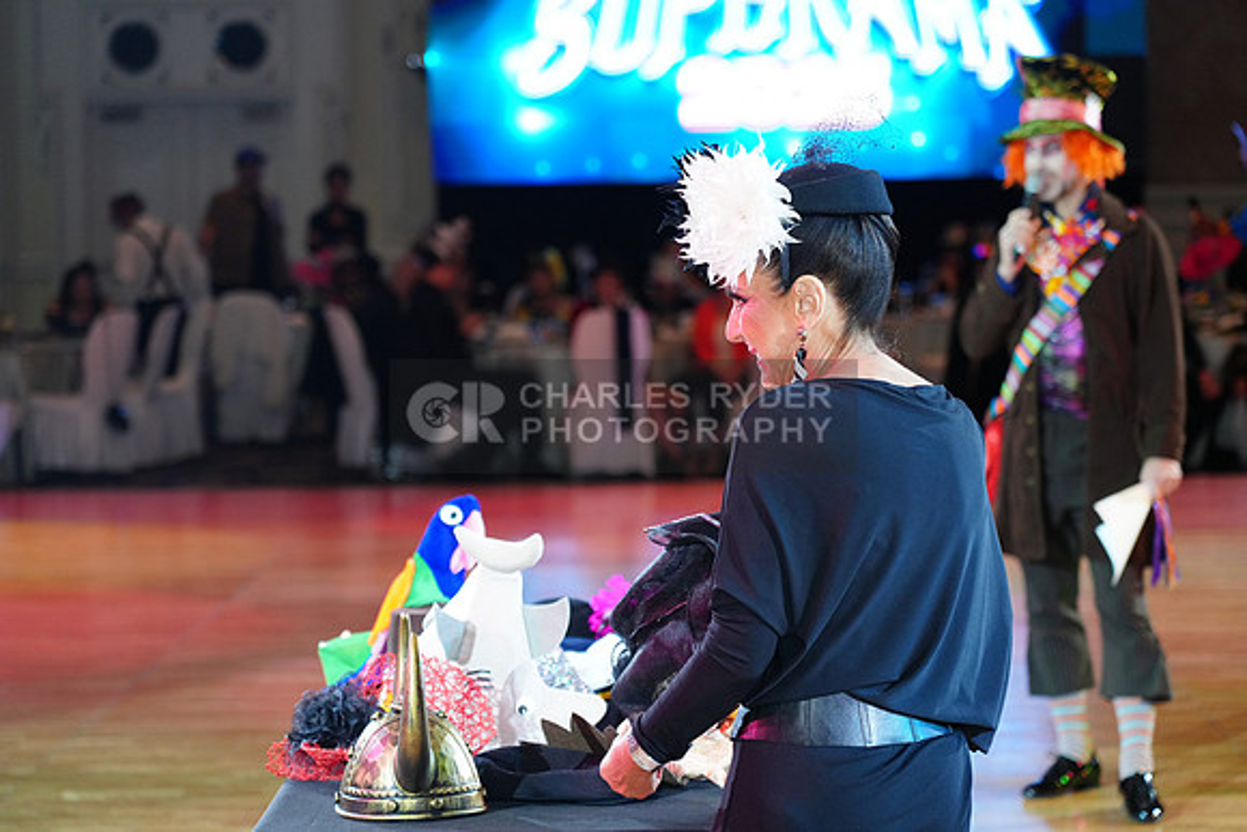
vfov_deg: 13.0
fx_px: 3638
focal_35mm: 105
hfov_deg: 19.5
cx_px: 624
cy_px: 416
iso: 2500
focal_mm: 105
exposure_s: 1/250
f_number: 4
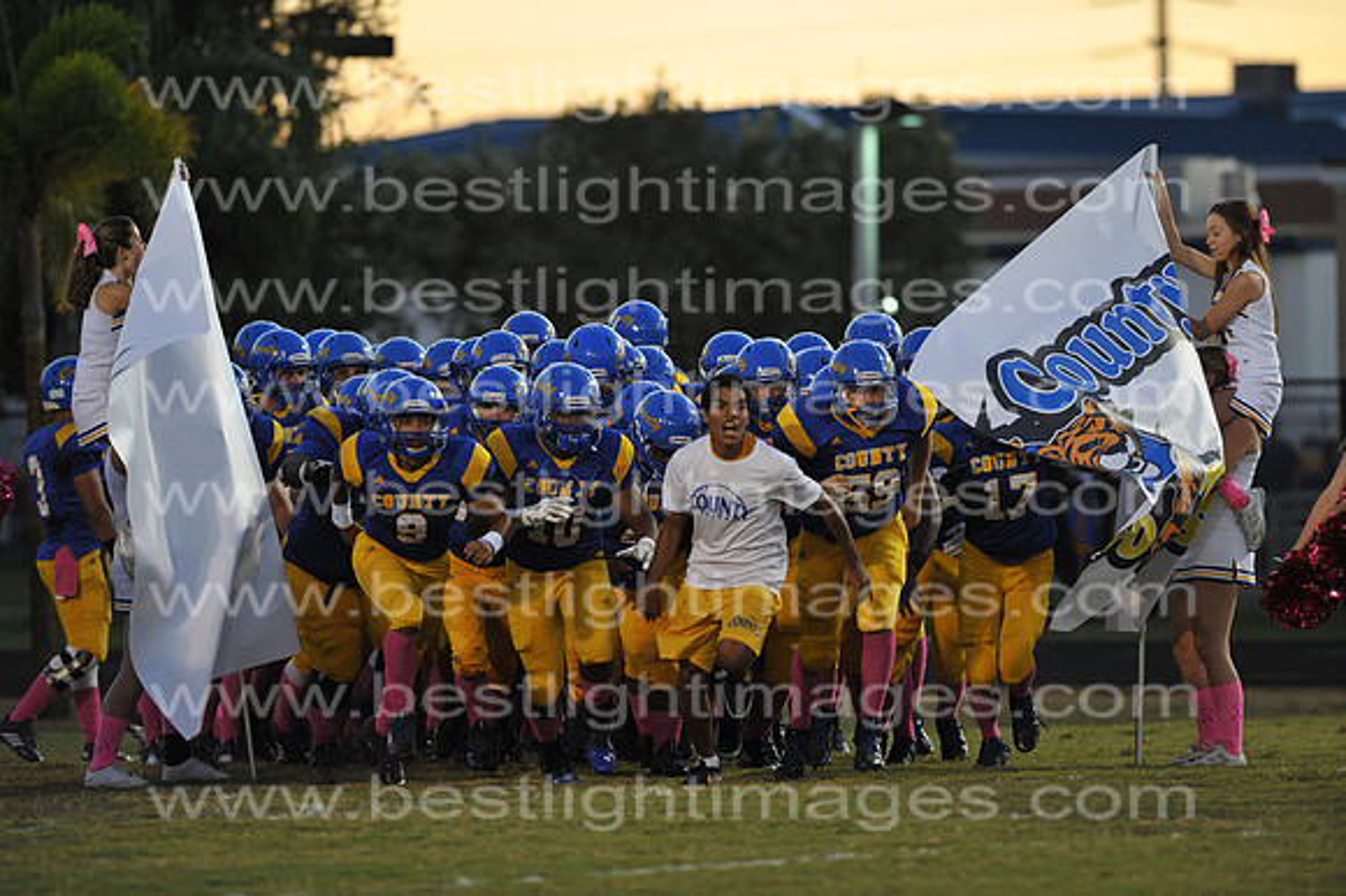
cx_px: 673
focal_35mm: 300
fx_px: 11210
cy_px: 448
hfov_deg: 6.9
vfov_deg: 4.6
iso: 3200
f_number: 4
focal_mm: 300
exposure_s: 1/640
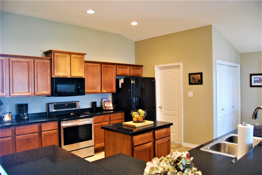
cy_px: 88
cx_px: 131
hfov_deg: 67.3
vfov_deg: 48.0
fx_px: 197
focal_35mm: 27
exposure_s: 1/30
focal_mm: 18
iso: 900
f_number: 3.5
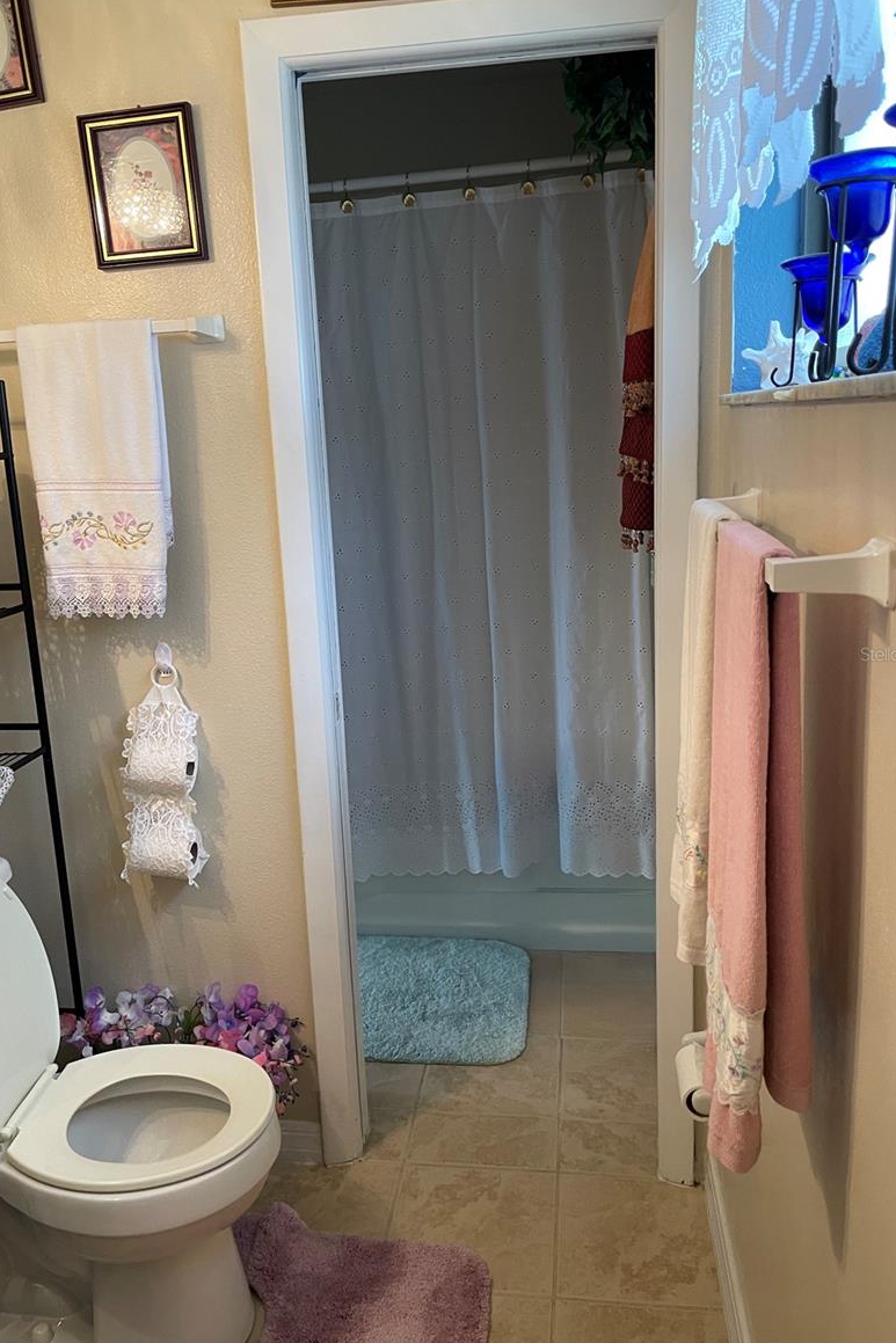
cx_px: 421
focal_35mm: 28
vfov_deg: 65.5
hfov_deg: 46.4
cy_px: 654
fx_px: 1045
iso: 160
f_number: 1.6
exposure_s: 1/60
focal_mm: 4.2
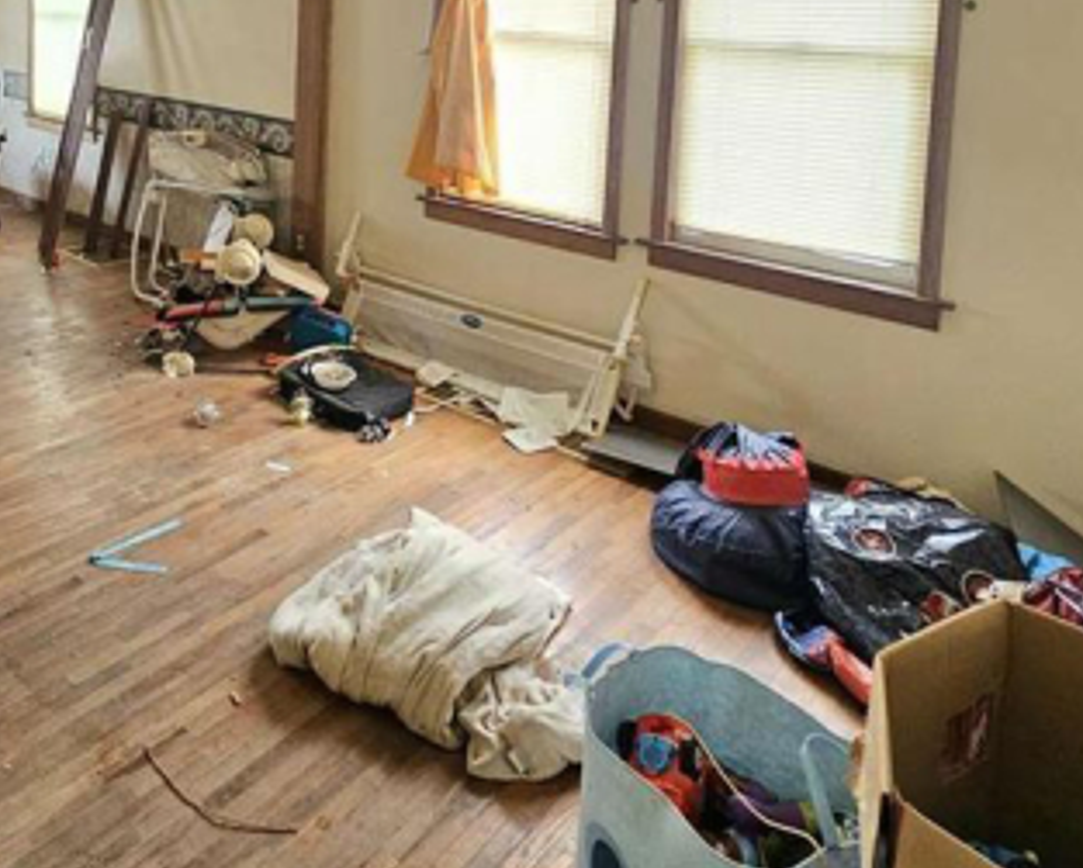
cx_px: 268
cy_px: 45
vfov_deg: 46.5
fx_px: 866
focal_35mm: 27
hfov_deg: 60.4
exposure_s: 1/40
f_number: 2.2
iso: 400
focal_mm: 2.2
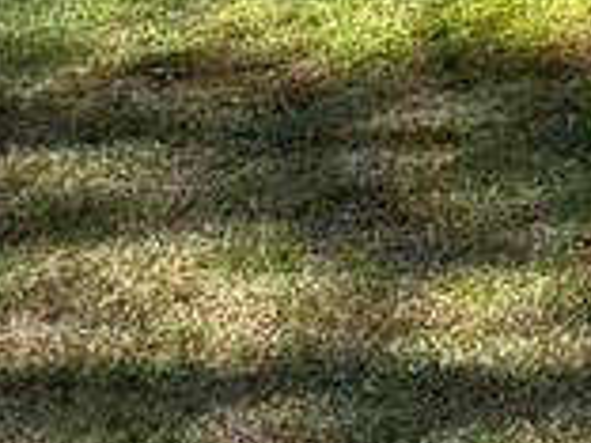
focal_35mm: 92
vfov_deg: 14.3
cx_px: 898
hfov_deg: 18.7
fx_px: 1571
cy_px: -345
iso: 40
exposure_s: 1/286
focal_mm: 2.22
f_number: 2.2
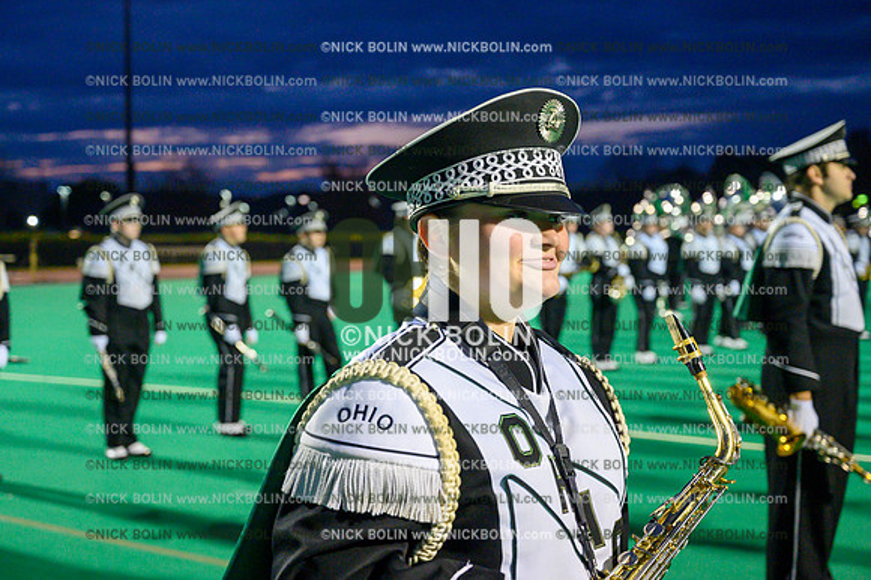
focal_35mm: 53
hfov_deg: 37.5
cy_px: 290
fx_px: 1282
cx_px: 436
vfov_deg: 25.5
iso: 6400
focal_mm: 53
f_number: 4
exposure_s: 1/500
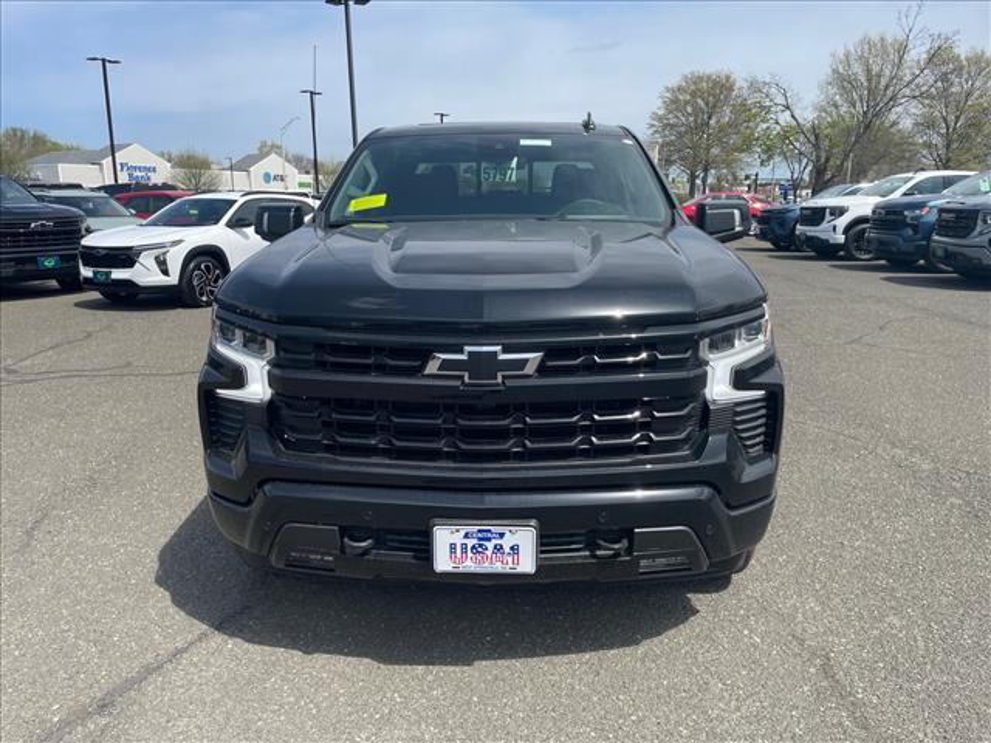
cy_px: 372
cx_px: 496
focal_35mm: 26
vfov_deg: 53.1
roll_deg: +0.2
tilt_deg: -13.9
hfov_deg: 67.3
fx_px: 744
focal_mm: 4.2
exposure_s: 1/2747
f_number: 1.6
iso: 32
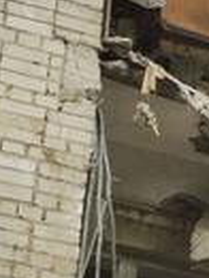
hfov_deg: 3.9
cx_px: 742
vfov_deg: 5.4
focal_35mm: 362
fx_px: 2906
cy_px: -13
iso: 800
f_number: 2.8
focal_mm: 62.9
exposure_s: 1/1600
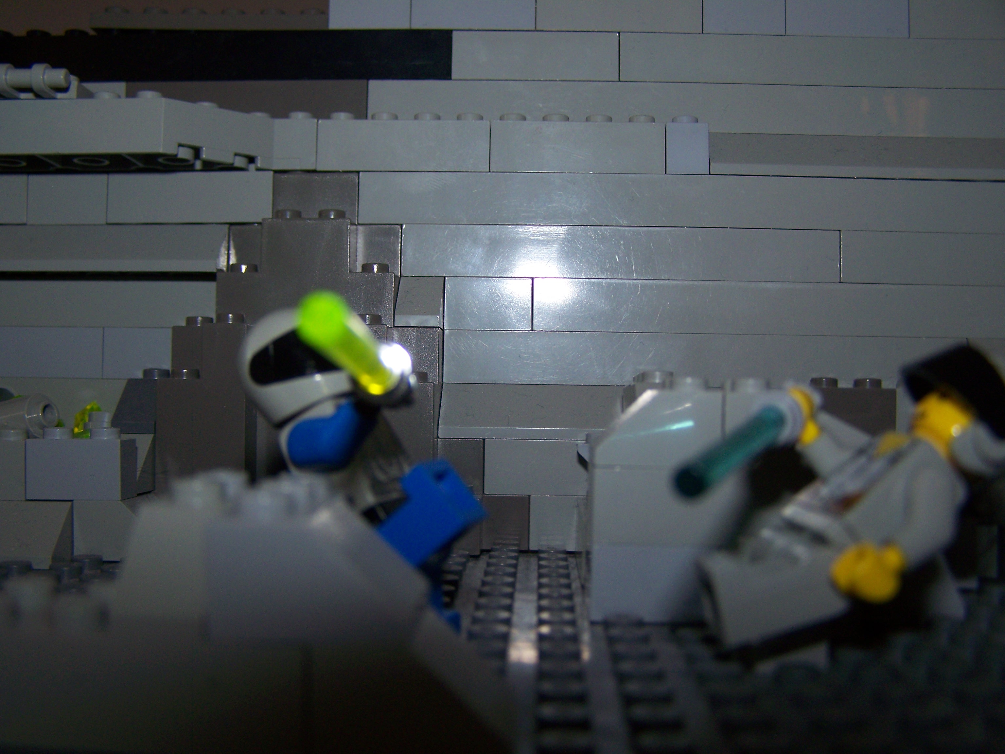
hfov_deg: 49.0
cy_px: 377
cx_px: 502
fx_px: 1103
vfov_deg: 37.7
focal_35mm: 38
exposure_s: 1/60
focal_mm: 6.3
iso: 80
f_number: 2.8
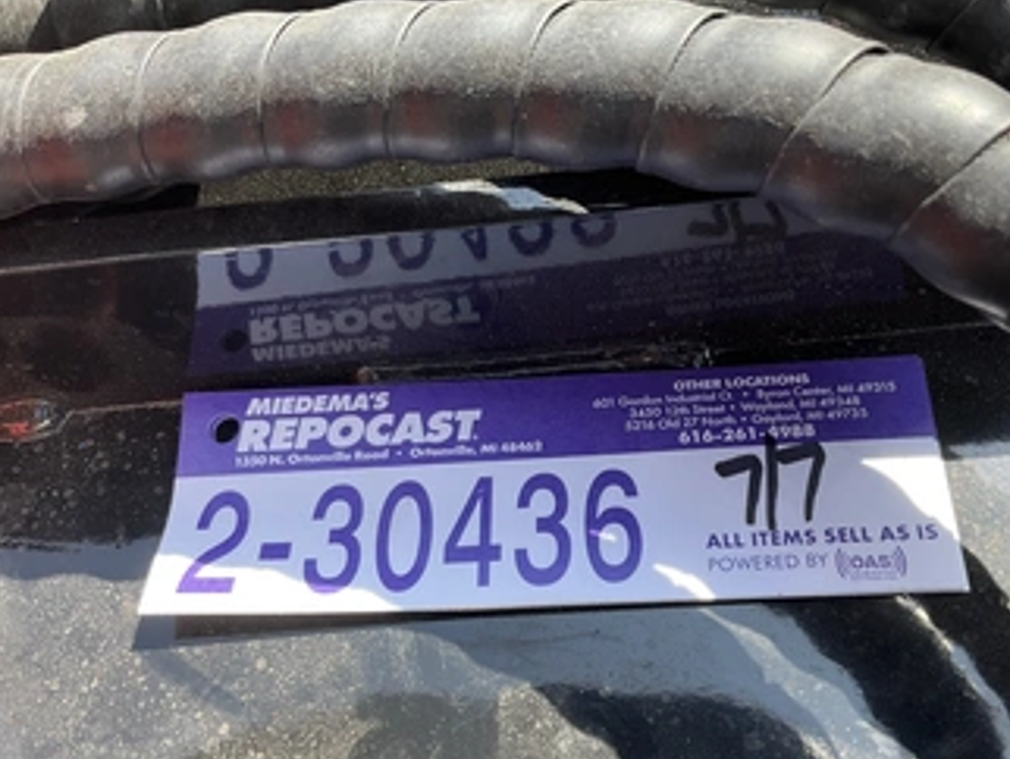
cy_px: 448
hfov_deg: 51.2
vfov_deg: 39.6
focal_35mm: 36
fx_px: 1051
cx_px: 574
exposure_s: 1/338
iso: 25
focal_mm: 3
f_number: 1.8
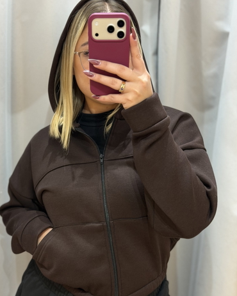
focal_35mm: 54
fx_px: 474
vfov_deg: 34.7
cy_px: 164
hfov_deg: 28.1
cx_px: 110
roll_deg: -3.9
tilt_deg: -15.3
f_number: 1.78
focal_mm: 6.76
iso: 160
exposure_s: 1/50
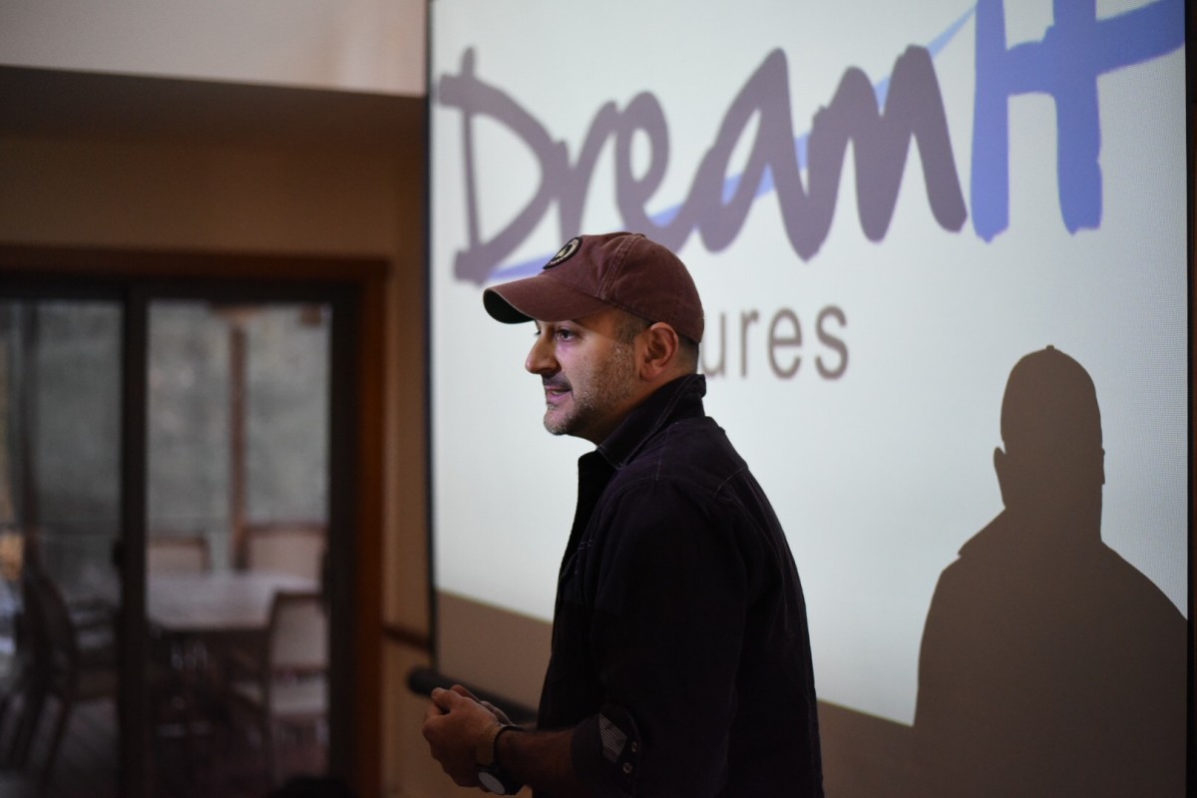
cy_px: 399
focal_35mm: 50
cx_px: 598
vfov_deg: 27.0
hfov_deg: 39.6
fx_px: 1662
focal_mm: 50
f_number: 1.8
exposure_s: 1/4000
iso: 5600
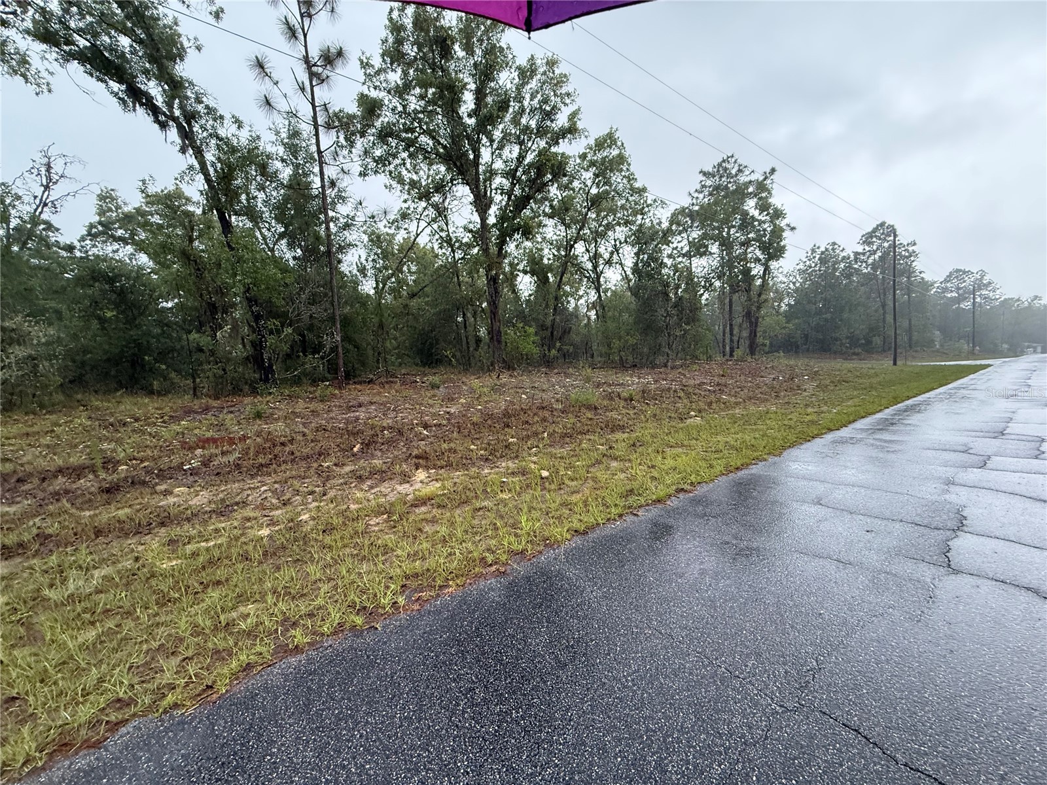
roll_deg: +4.2
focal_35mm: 14
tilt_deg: -3.7
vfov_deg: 85.7
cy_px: 392
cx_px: 524
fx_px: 423
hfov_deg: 102.1
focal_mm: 2.22
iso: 320
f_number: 2.2
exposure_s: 1/99
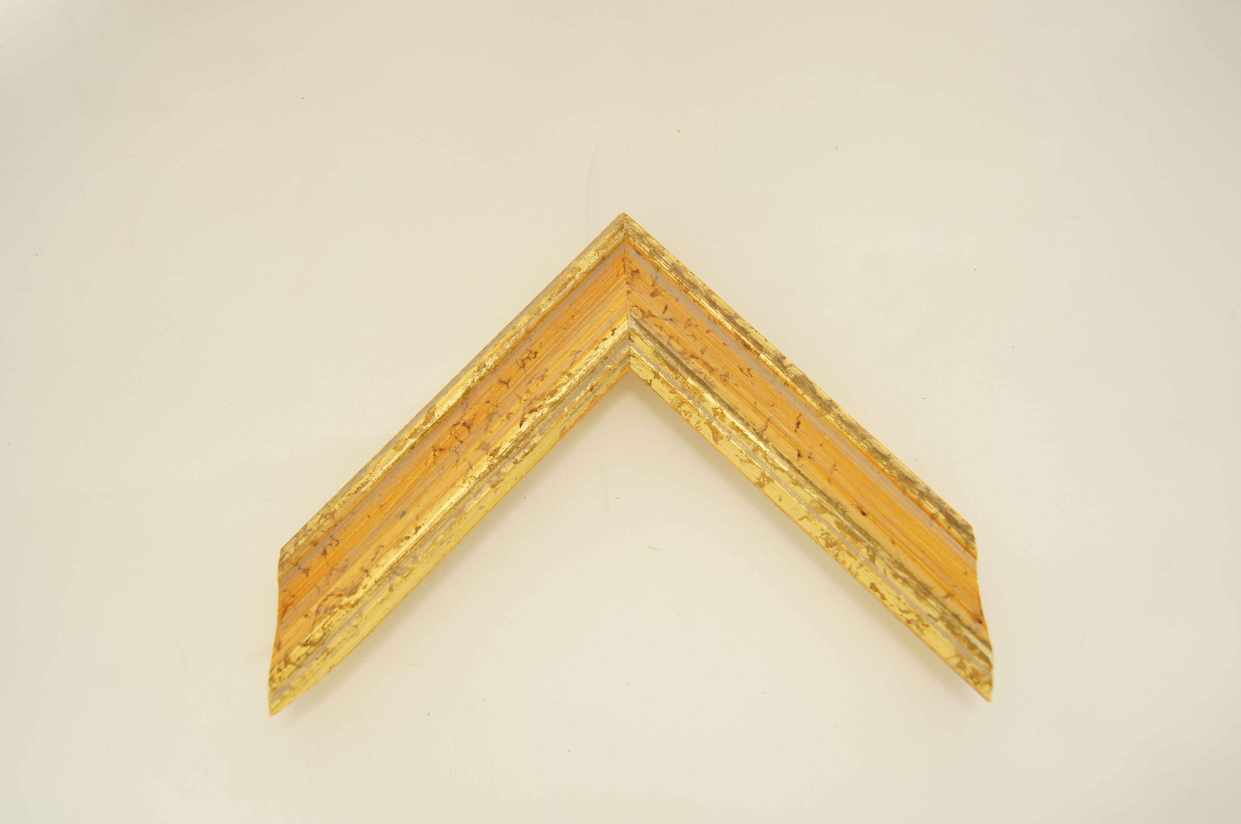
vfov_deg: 39.9
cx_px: 620
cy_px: 412
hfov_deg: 57.3
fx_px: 1136
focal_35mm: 33
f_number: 4.5
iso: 200
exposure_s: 1/50
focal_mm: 22
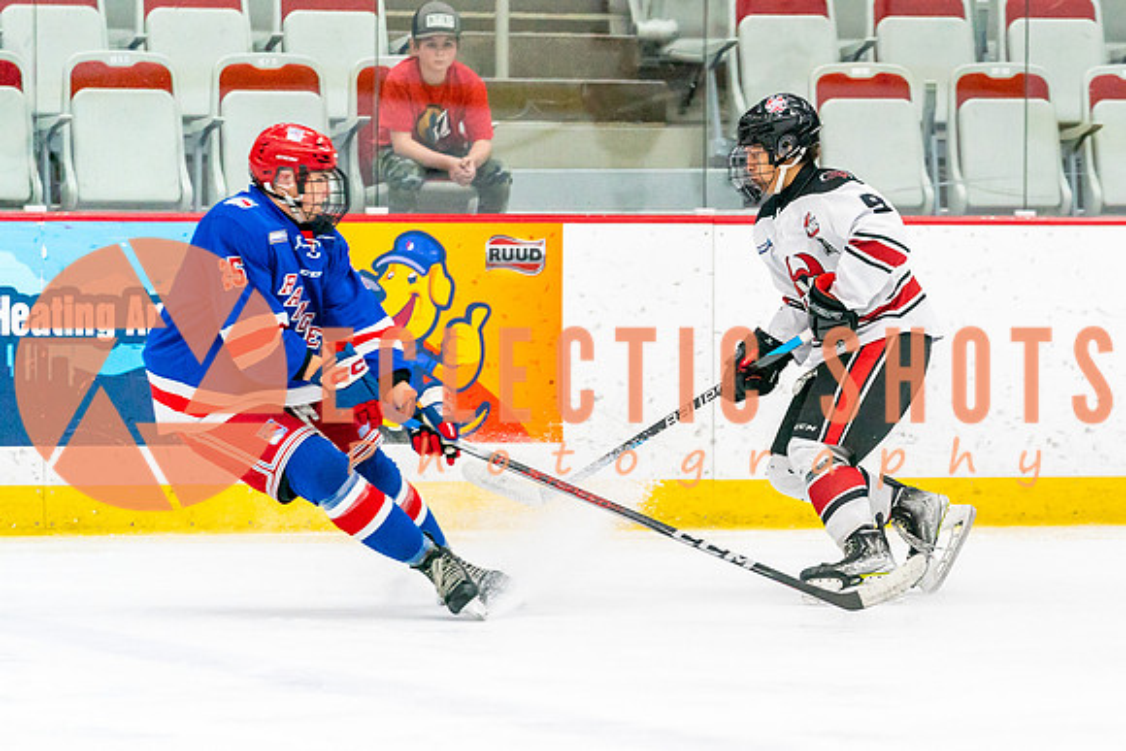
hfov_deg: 6.8
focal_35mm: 301
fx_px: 9424
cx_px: 810
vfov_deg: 4.6
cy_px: 471
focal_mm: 200
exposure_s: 1/1250
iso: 3200
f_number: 2.8
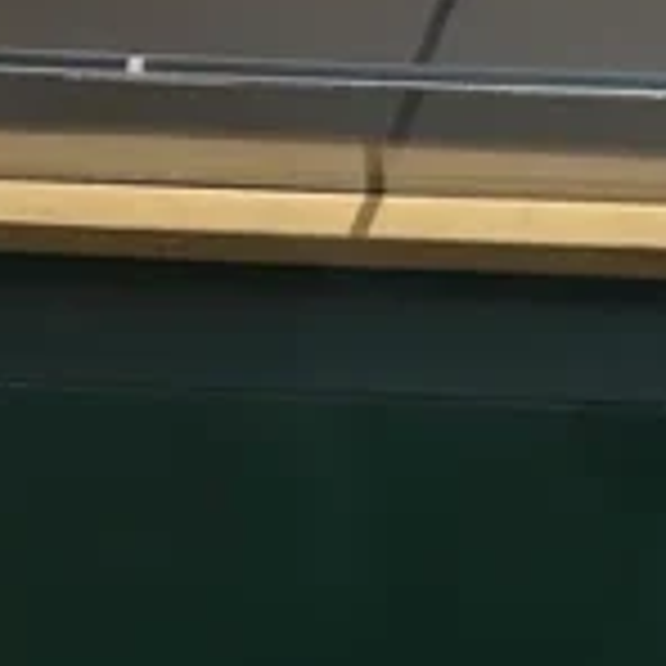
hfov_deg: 10.3
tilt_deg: -36.9
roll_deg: +2.5
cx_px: 1251
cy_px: -279
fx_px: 3461
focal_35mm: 159
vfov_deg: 10.7
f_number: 1.5
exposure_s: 1/60
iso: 400
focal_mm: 5.7
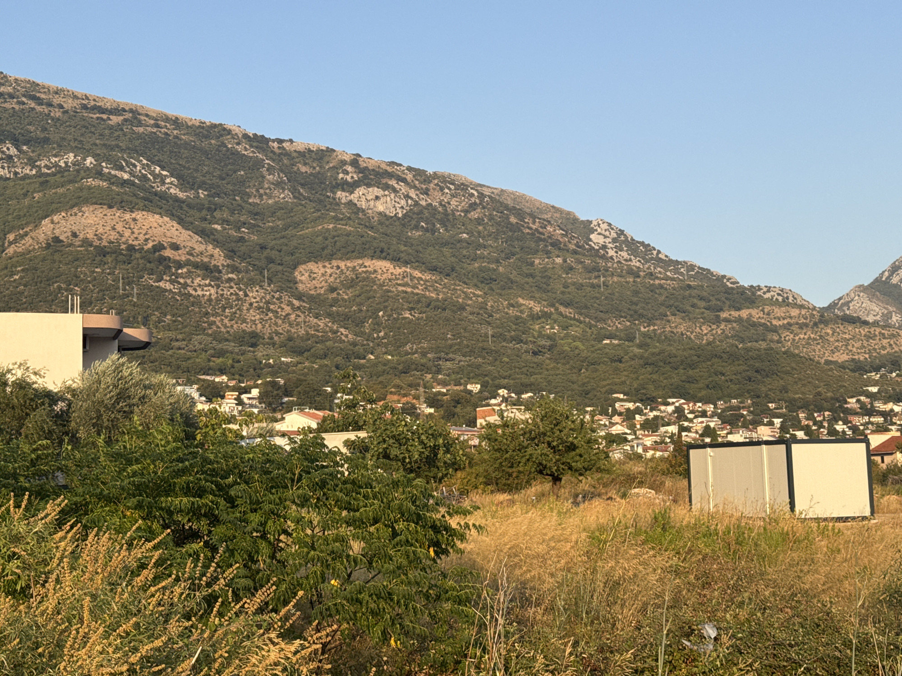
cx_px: 451
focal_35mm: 48
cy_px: 338
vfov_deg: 30.3
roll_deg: +2.1
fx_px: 1251
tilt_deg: +6.4
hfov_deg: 39.7
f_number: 1.78
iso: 64
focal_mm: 6.76
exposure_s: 1/2179
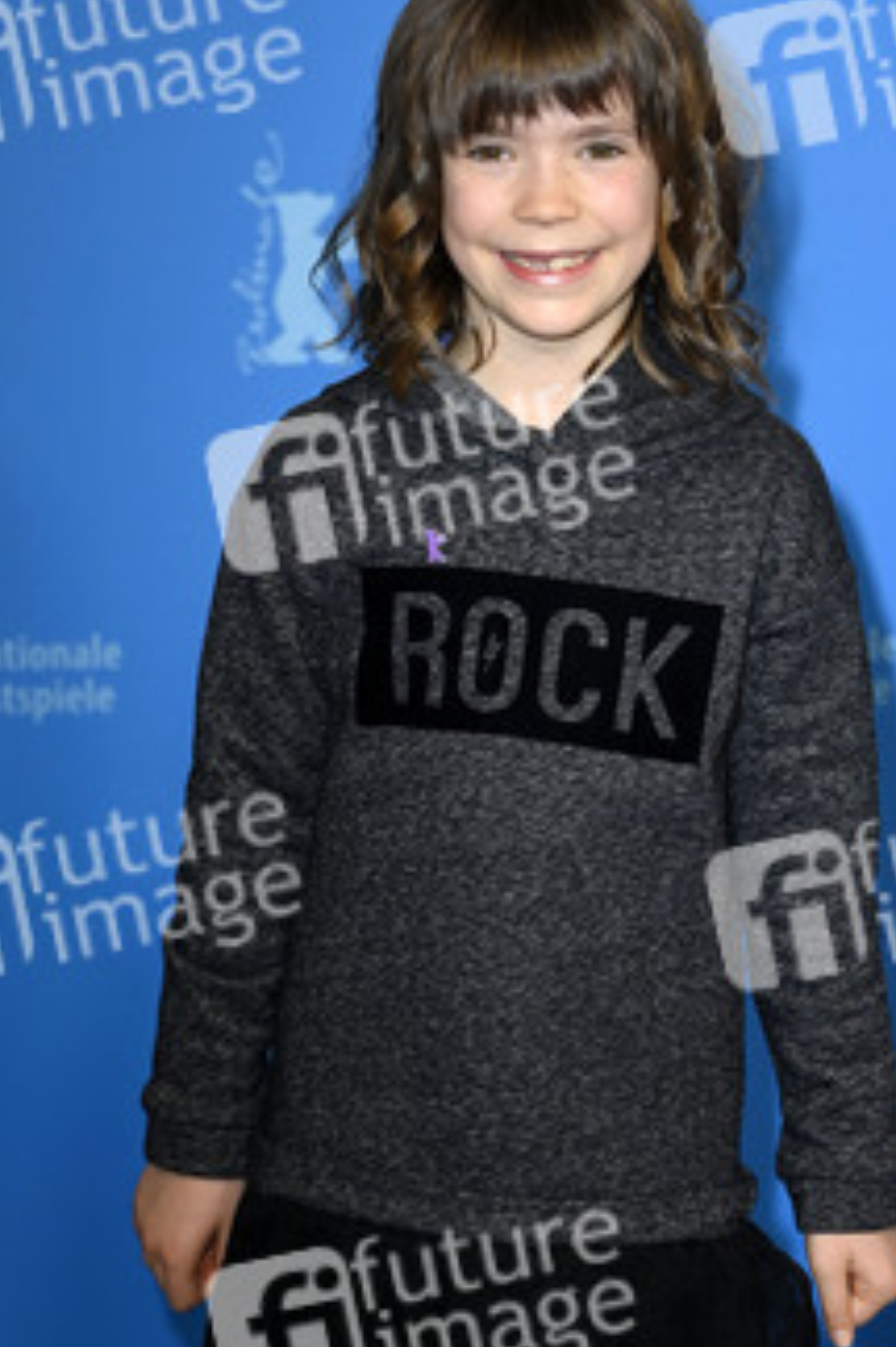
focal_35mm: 124
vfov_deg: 16.5
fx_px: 4634
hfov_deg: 11.0
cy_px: 684
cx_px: 542
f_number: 5.3
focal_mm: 100
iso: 1000
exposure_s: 1/250
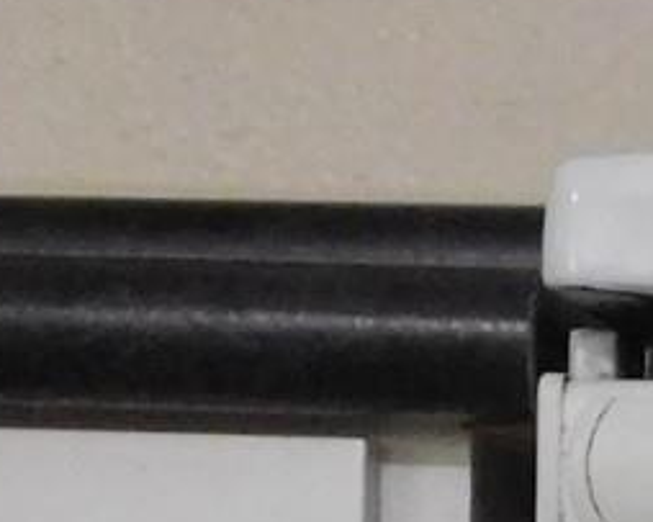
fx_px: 6839
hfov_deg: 5.3
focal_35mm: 354
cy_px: 1566
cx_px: 1483
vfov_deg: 4.2
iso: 720
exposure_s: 1/8
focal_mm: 8
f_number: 3.7
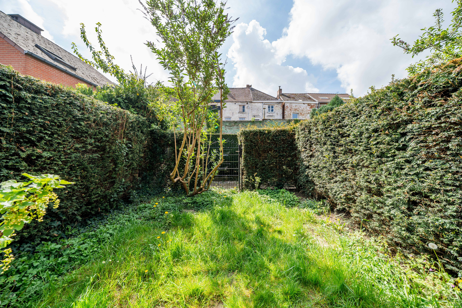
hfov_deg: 112.6
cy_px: 154
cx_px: 231
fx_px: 154
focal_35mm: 12
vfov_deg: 90.0
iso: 100
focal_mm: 12
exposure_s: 1/125
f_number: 7.1
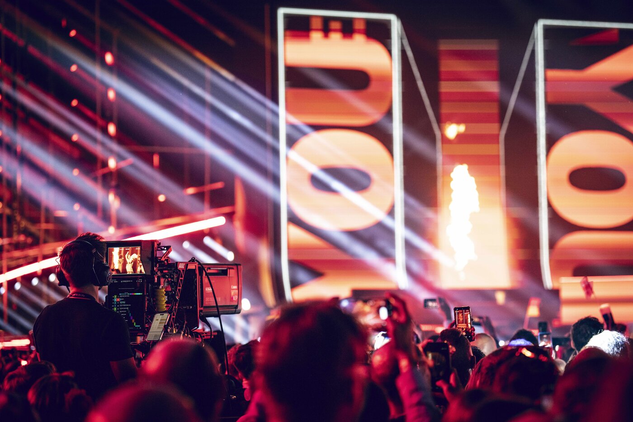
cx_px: 316
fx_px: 1705
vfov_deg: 14.1
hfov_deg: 21.0
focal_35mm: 97
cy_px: 211
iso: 3200
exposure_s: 1/400
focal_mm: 97
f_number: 2.8
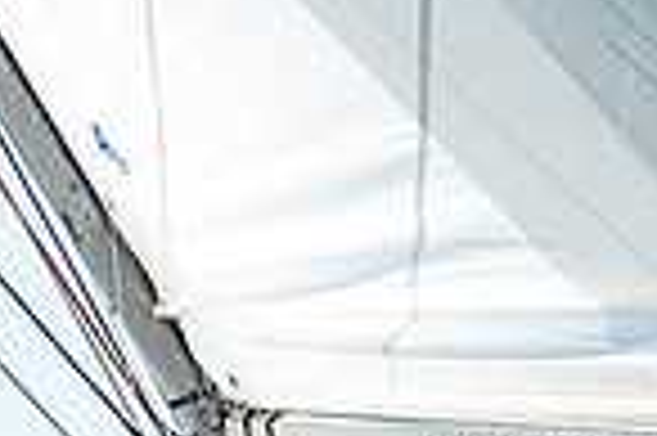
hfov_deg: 2.5
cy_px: 616
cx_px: 752
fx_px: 15313
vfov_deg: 1.6
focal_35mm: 840
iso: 320
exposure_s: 1/3200
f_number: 5
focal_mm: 200
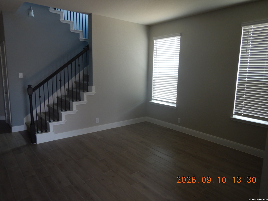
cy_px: 100
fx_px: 186
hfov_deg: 71.6
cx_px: 134
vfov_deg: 56.8
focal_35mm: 24
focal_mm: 4.3
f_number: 2.8
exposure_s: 1/60
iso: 125
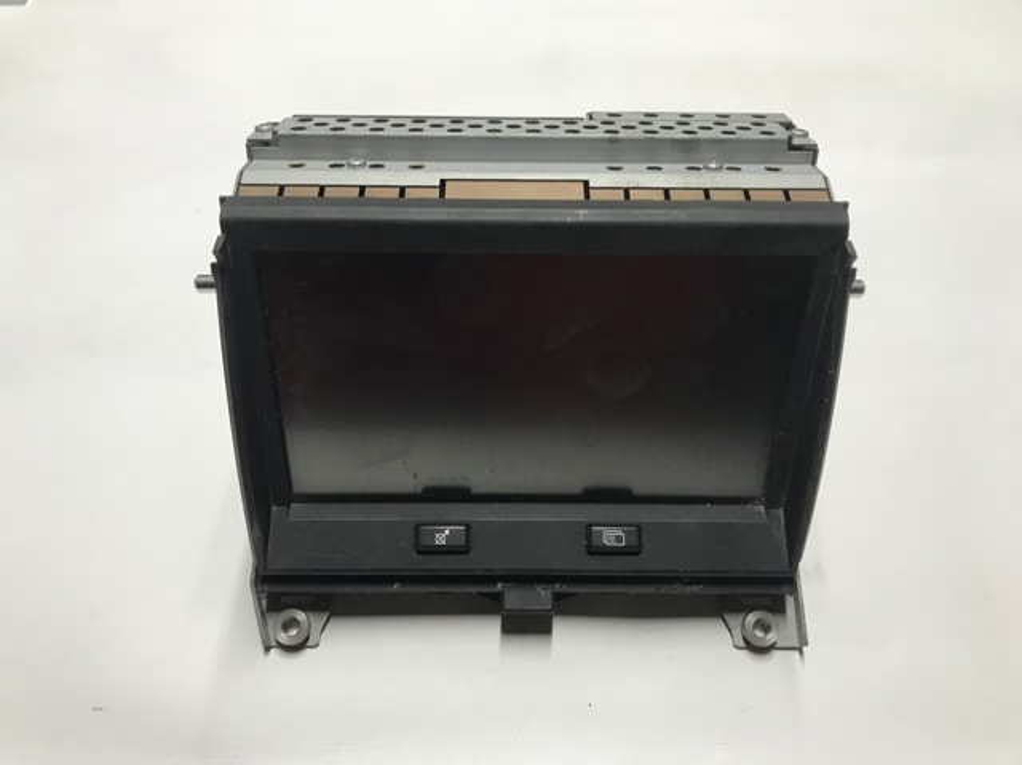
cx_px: 511
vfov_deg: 49.7
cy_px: 382
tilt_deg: -54.0
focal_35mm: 28
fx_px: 826
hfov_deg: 63.5
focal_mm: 3.99
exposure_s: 1/33
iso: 40
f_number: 1.8
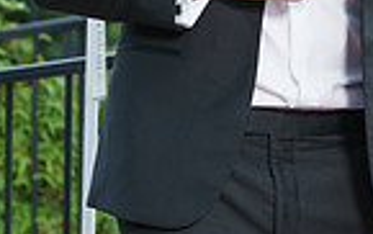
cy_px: -47
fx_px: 5313
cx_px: 756
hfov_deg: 4.0
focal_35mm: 522
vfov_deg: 2.5
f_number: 4
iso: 200
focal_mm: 104
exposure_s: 1/200
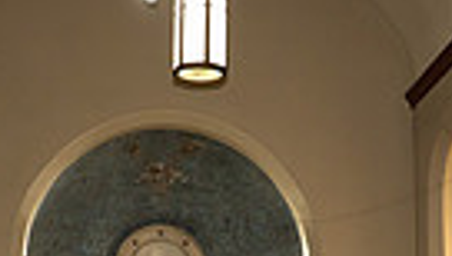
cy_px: 347
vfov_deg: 11.1
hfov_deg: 20.0
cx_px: 199
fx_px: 1284
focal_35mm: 107
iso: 1000
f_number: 6.3
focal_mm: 24
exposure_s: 1/80
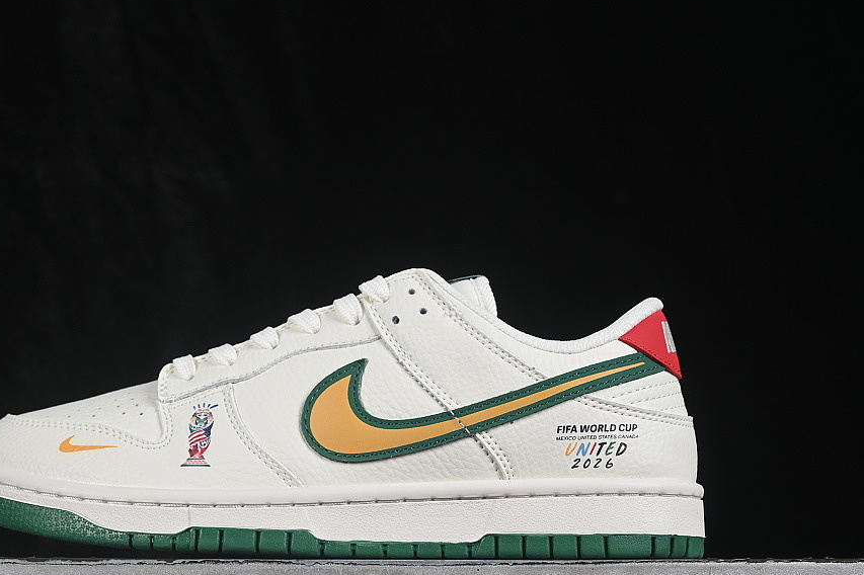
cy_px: 333
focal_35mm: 95
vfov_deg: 14.4
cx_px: 344
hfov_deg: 21.4
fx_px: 2279
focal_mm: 50
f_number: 8
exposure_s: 1/60
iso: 160
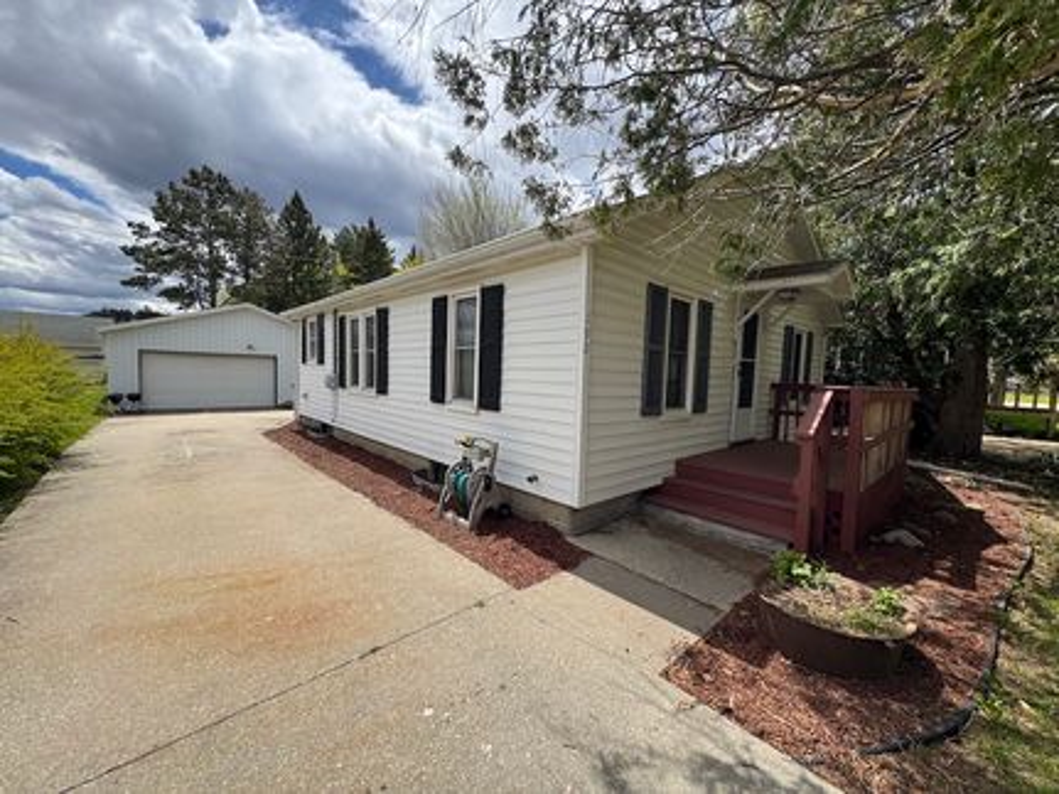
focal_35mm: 14
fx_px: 428
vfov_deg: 85.6
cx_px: 530
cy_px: 397
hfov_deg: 102.1
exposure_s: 1/1094
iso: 40
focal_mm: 2.22
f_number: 2.2
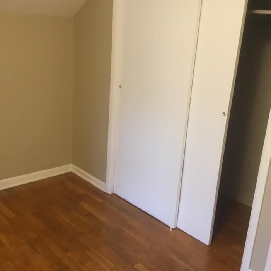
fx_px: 354
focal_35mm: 40
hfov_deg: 41.9
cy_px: 131
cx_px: 140
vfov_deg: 41.9
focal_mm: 3.3
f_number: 2.4
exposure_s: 1/24
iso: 200
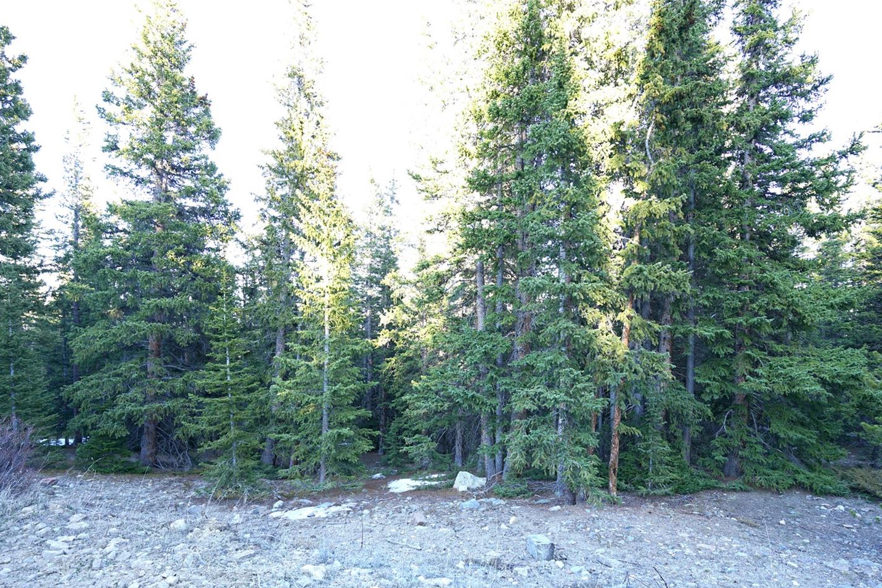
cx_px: 465
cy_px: 328
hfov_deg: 86.8
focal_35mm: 19
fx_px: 465
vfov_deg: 64.4
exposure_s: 1/60
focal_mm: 17
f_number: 3.2
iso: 125
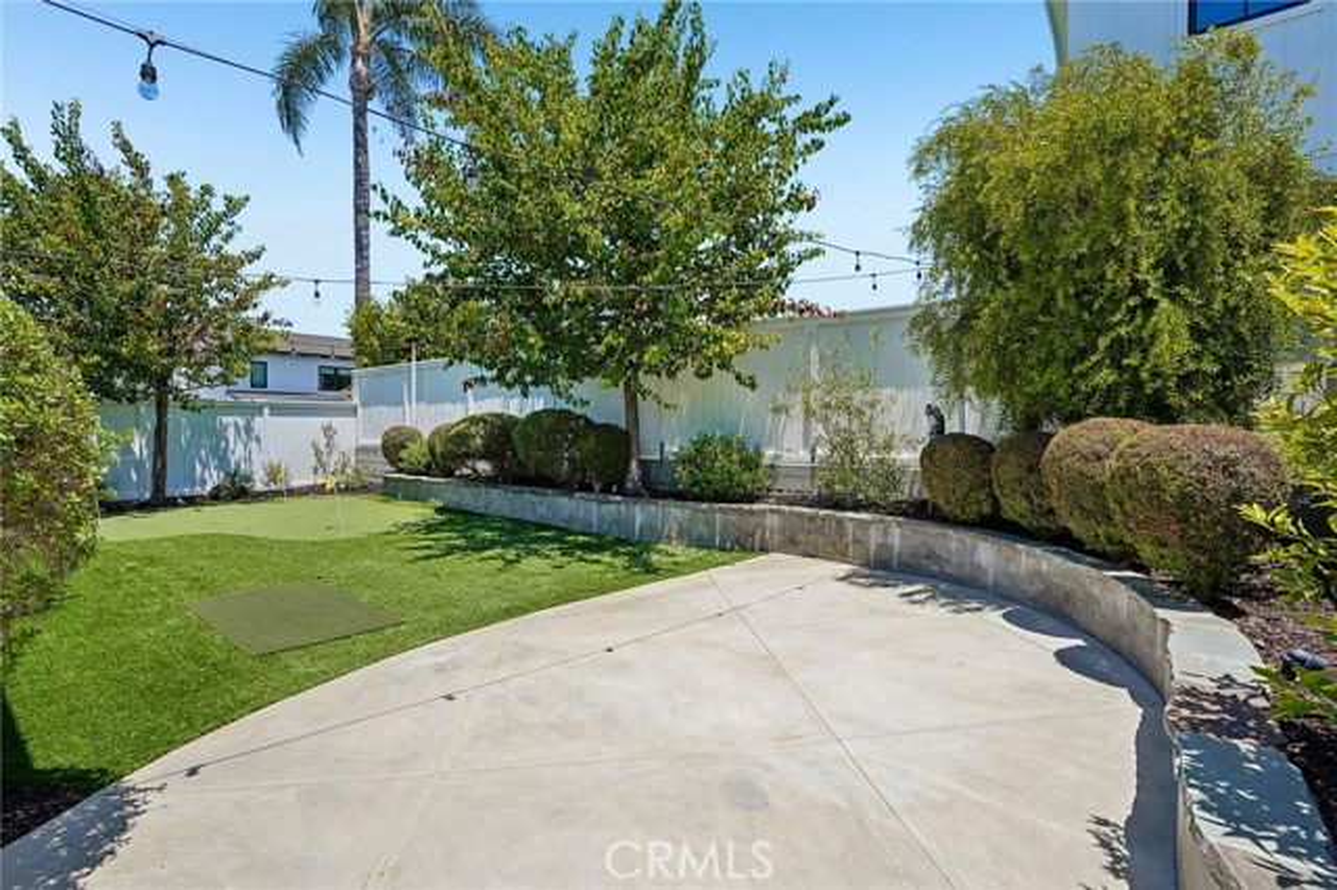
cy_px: 445
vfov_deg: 73.7
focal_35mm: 16
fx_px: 594
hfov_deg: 96.8
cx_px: 668
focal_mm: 16
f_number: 8
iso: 400
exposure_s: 1/640
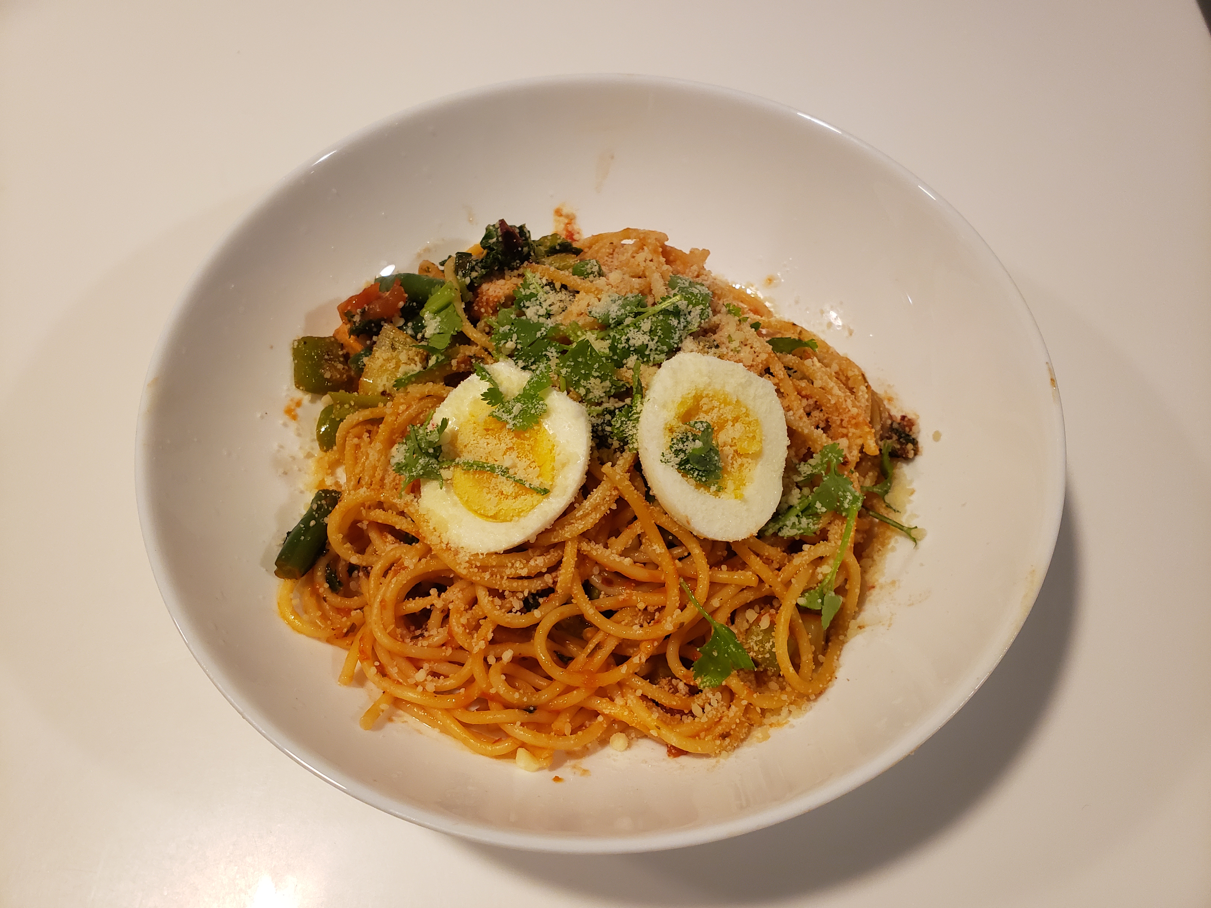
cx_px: 606
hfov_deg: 67.3
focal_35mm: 26
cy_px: 454
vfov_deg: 53.1
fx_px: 910
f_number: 2.4
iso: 320
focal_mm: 4.3
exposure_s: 1/60
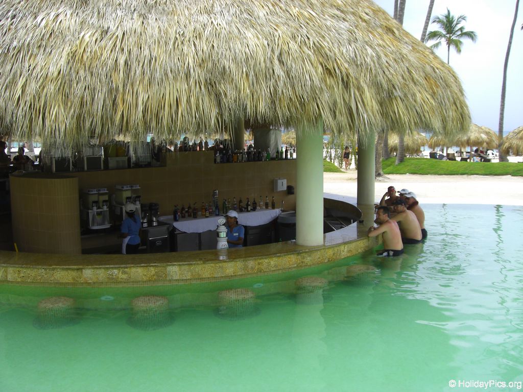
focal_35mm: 38
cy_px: 196
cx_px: 262
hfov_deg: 49.0
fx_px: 574
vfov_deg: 37.7
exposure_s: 1/500
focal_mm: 6.2
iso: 64
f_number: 2.7
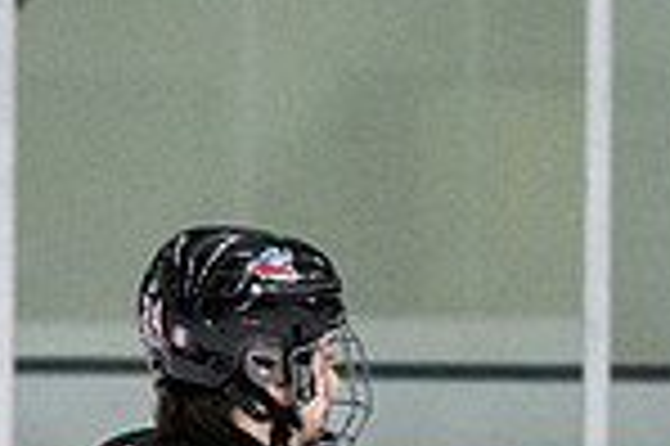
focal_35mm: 698
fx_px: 12976
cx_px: 194
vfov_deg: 2.0
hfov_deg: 3.0
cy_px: 717
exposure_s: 1/640
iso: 1400
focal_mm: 86
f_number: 2.8
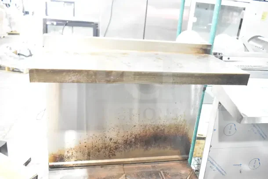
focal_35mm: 32
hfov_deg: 59.5
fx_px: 235
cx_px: 134
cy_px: 90
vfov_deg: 41.7
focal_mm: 21
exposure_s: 1/30
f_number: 3.8
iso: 2500
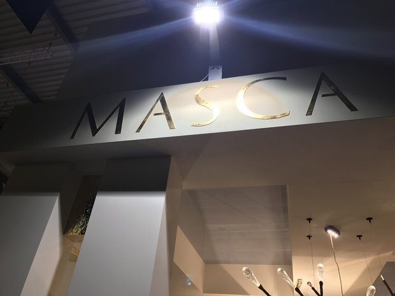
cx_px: 198
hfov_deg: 63.4
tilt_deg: +35.3
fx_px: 320
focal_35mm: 28
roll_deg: -6.0
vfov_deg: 49.7
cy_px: 148
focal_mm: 3.99
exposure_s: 1/50
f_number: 1.8
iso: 25
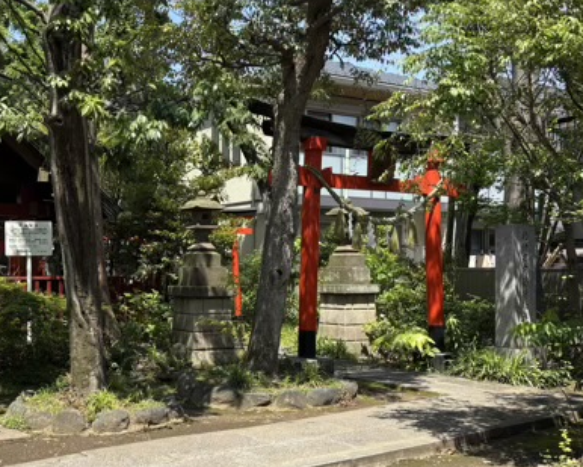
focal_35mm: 46
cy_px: 271
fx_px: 794
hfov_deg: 39.7
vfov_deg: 32.7
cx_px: 181
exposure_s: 1/1458
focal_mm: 5.96
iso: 50
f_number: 1.6
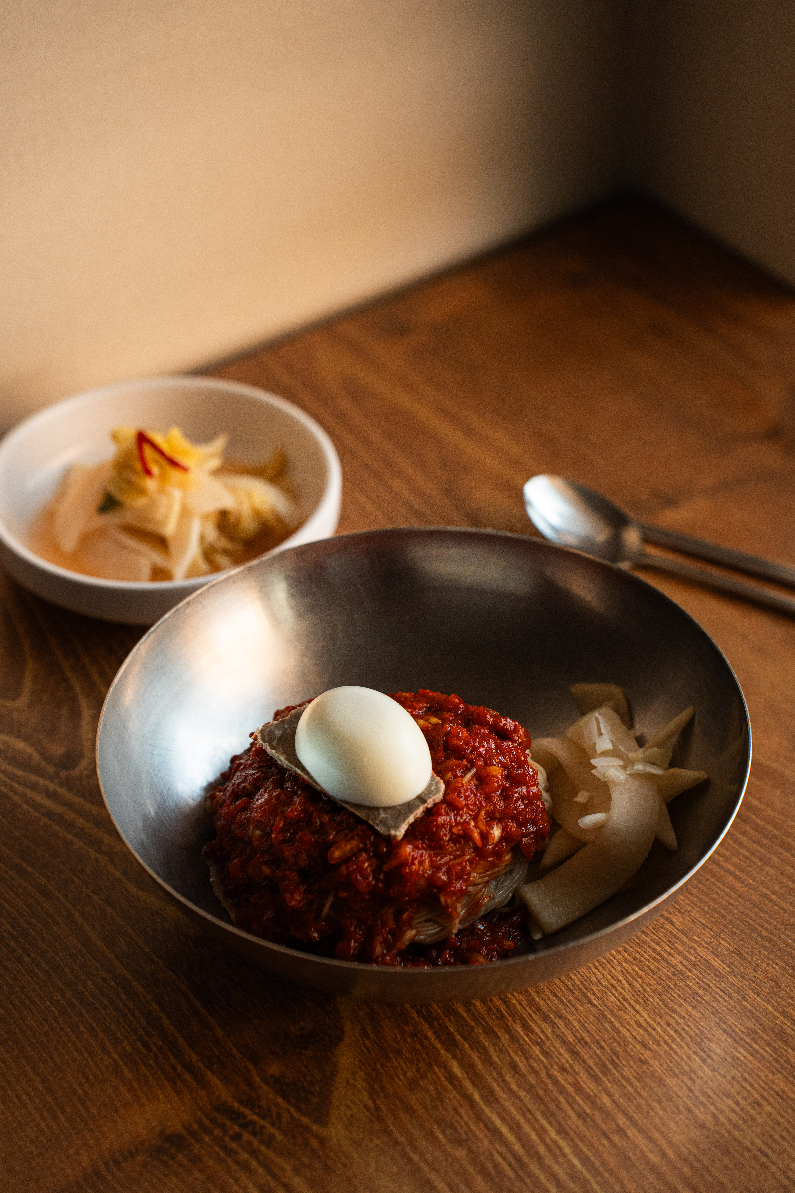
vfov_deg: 27.0
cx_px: 398
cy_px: 596
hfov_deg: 18.2
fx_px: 2484
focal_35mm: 75
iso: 1600
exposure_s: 1/640
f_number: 3.5
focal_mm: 75
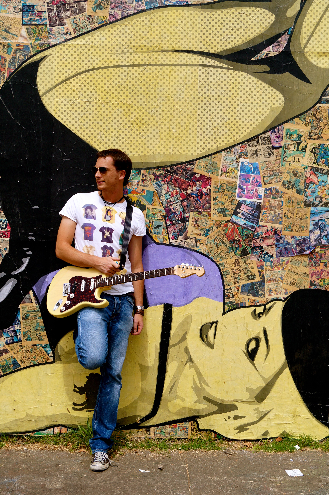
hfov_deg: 25.7
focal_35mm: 52
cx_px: 164
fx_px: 721
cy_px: 248
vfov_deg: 37.9
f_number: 5.6
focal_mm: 35
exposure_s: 1/800
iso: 100
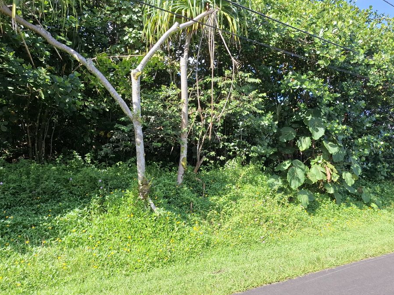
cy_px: 161
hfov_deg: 67.1
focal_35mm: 26
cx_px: 218
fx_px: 296
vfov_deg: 53.0
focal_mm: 5.54
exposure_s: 1/703
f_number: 1.8
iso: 50
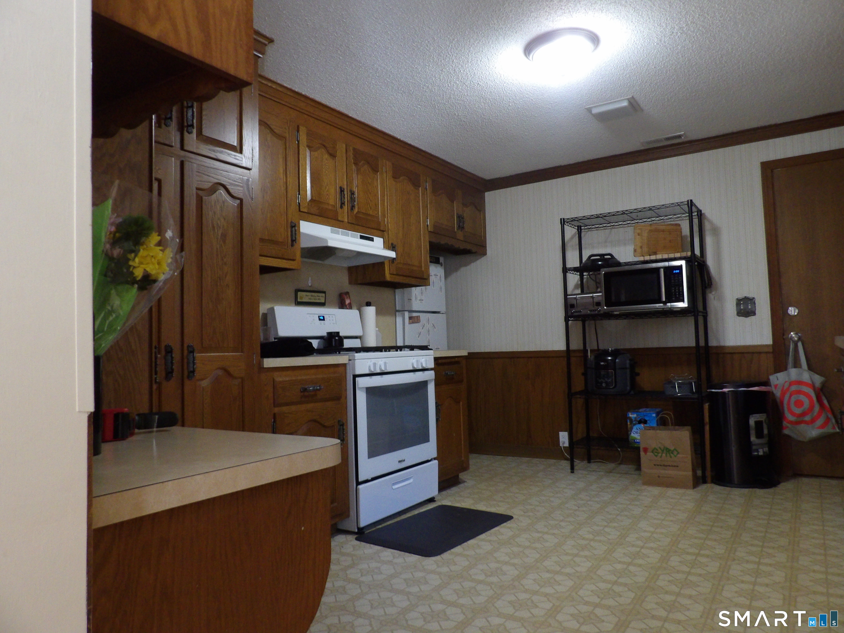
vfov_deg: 56.8
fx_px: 585
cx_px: 422
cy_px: 316
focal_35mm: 24
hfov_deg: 71.6
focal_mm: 4.3
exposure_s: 1/17
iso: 399
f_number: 3.2
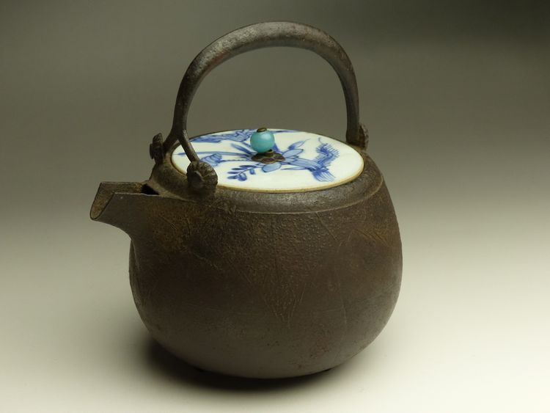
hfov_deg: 25.0
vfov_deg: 18.9
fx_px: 1240
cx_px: 275
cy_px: 206
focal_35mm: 78
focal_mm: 14
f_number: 4
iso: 200
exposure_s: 1/100
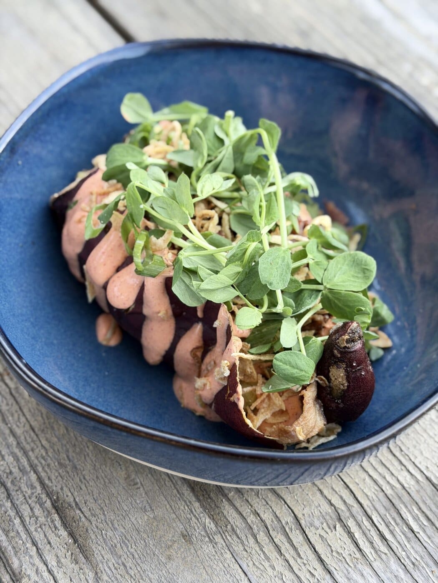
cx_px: 219
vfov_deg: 39.7
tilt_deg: -50.6
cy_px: 292
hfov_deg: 30.3
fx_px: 810
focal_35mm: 48
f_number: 1.78
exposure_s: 1/170
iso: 50
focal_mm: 6.76
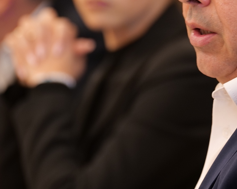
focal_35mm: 461
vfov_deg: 3.4
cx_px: 191
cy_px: 37
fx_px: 3233
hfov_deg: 4.2
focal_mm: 200
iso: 1250
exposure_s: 1/50
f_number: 4
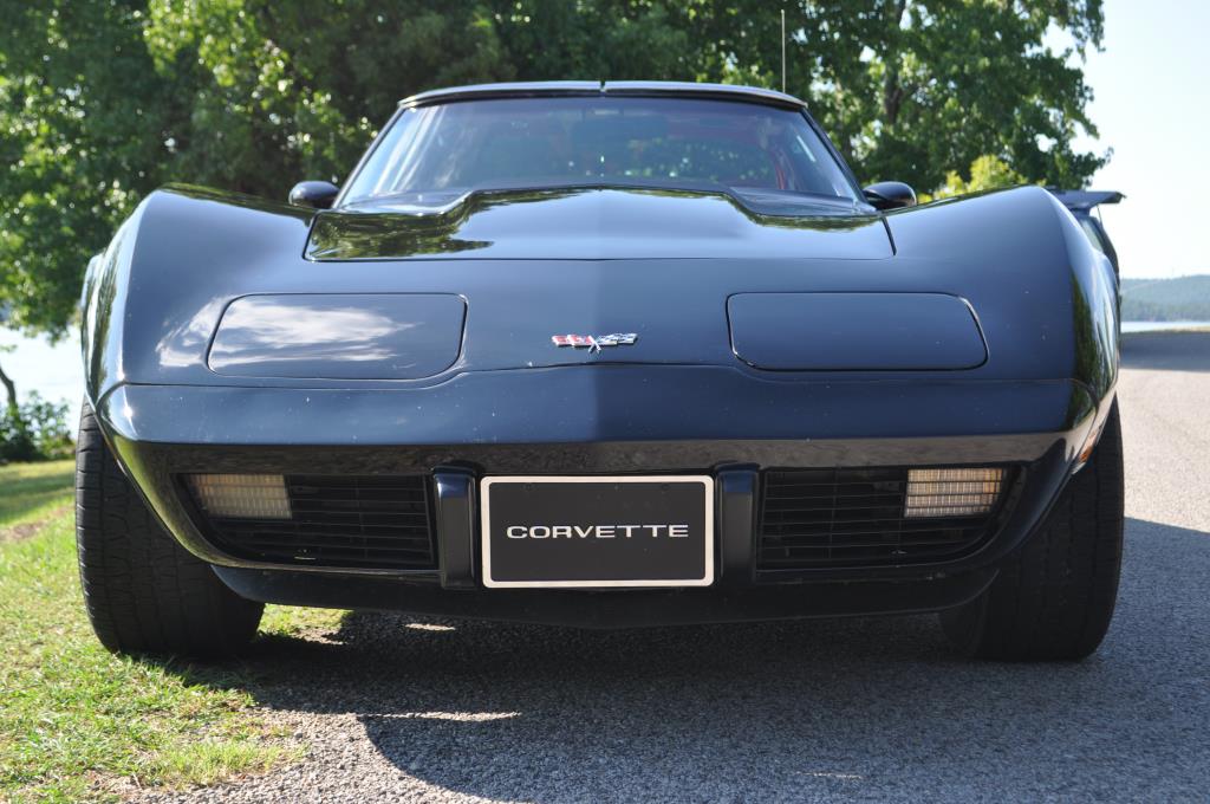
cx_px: 605
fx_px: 2014
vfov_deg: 22.6
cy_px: 402
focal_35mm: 60
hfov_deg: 33.4
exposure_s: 1/200
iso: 200
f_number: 7.1
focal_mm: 40
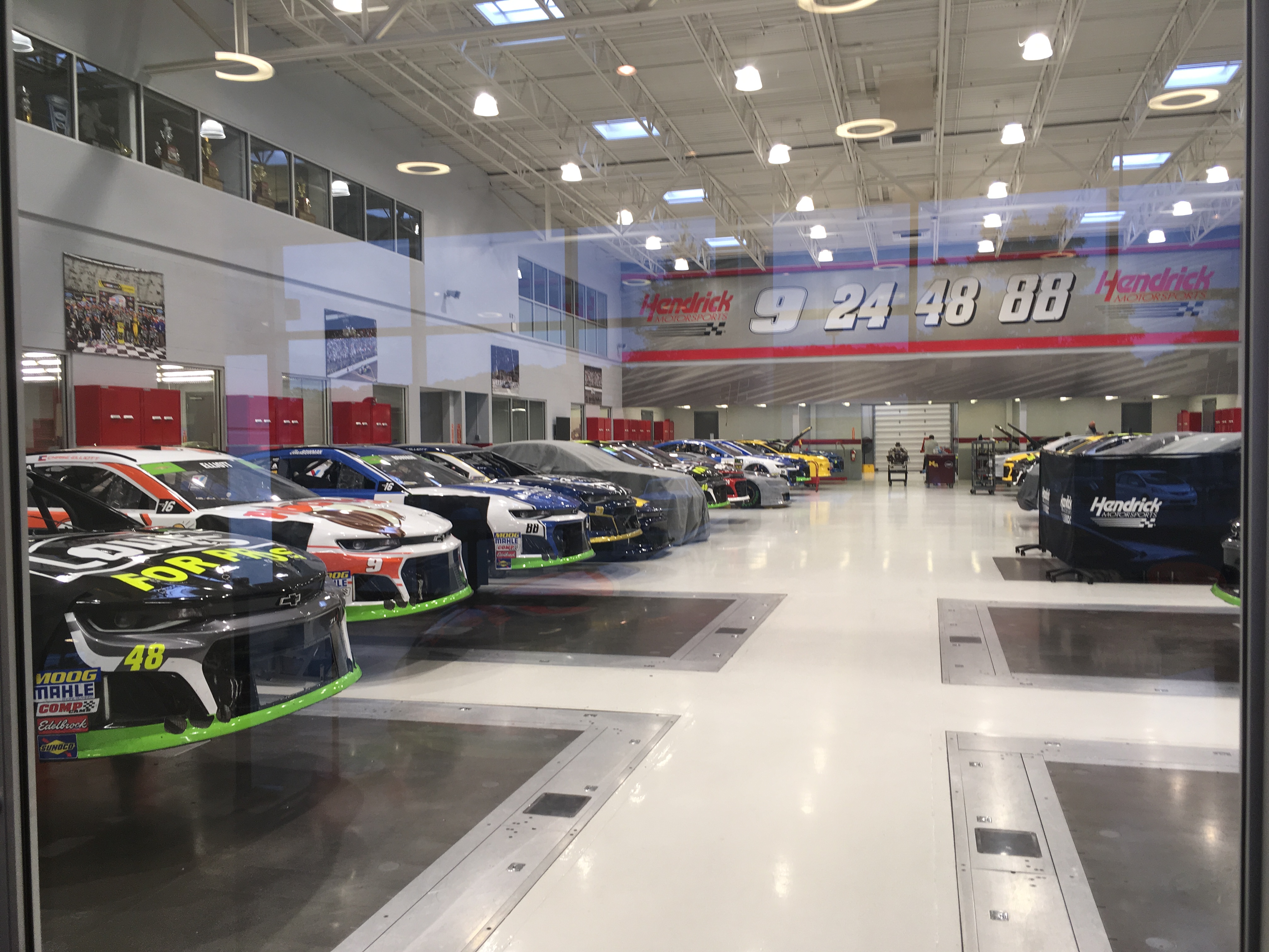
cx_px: 634
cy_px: 476
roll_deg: +0.6
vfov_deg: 48.2
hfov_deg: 61.7
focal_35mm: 29
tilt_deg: -3.2
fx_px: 1063
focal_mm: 4.15
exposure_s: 1/40
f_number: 2.2
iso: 25
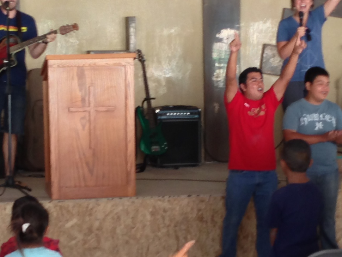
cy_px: 181
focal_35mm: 111
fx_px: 1097
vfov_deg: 13.3
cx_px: 137
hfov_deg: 17.7
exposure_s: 1/20
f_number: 2.4
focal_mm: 4.13
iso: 80
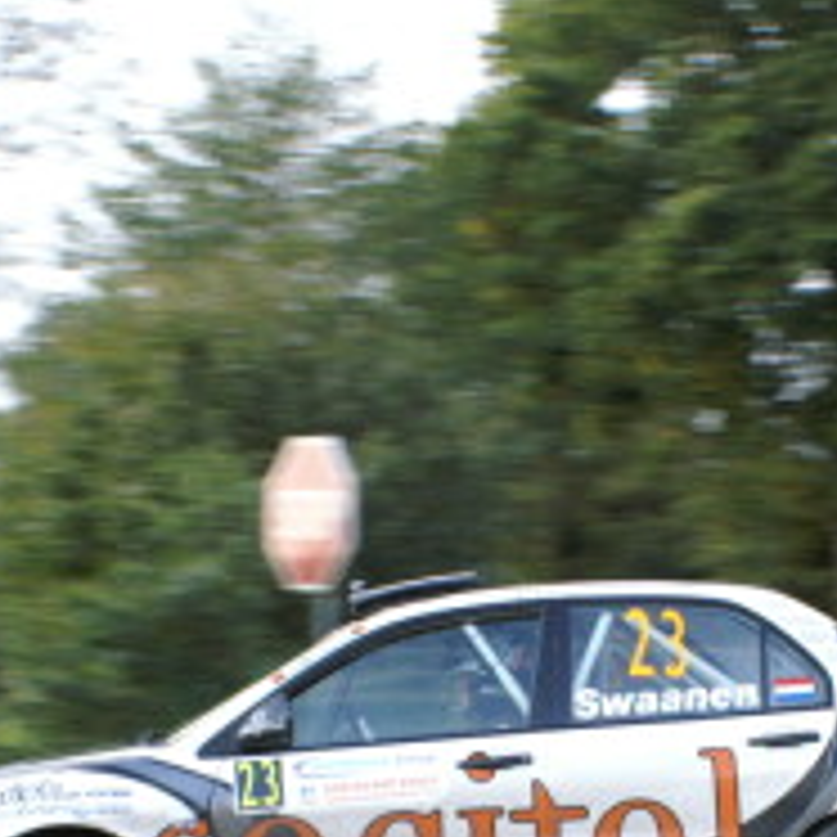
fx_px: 2024
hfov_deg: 23.3
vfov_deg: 22.7
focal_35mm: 74
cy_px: 776
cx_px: 495
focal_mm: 18
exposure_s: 1/100
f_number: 10
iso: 400
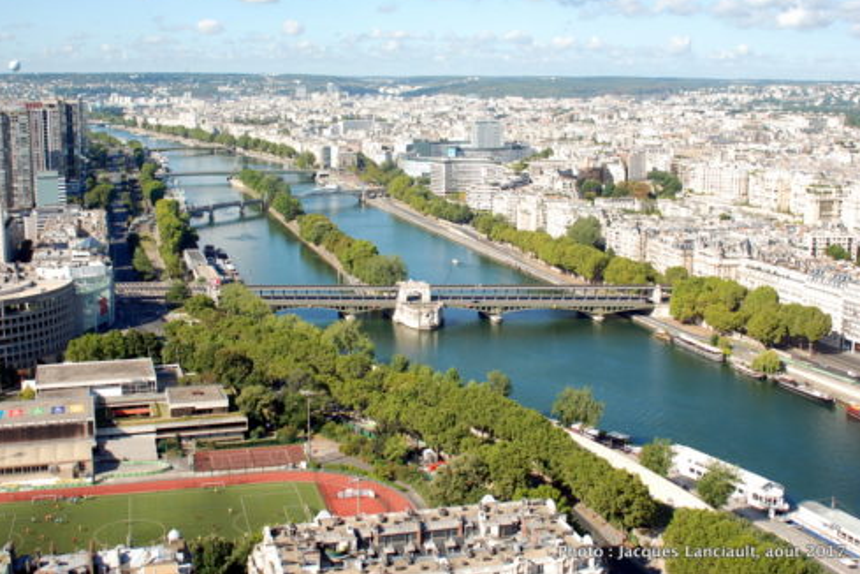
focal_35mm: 43
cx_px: 427
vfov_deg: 31.2
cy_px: 283
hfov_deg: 45.4
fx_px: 1027
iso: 100
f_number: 7.1
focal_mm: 28
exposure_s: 1/200
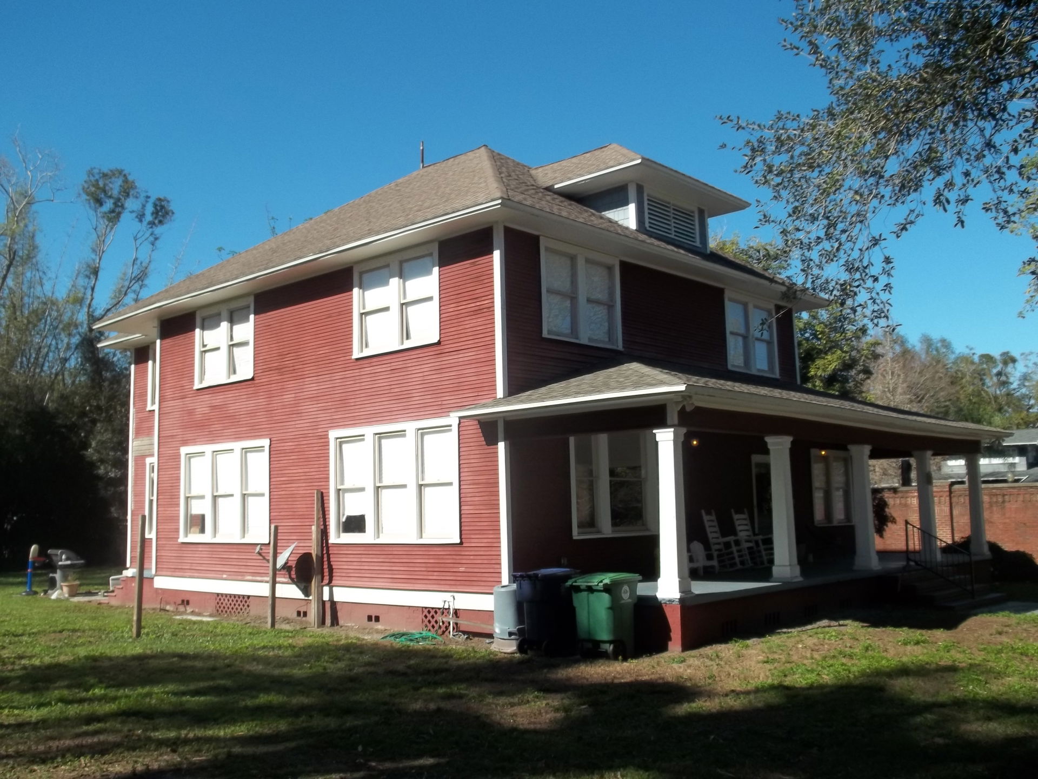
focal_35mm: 33
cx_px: 519
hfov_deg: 55.4
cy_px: 390
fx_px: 990
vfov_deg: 42.9
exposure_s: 1/160
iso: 64
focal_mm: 5.9
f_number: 8
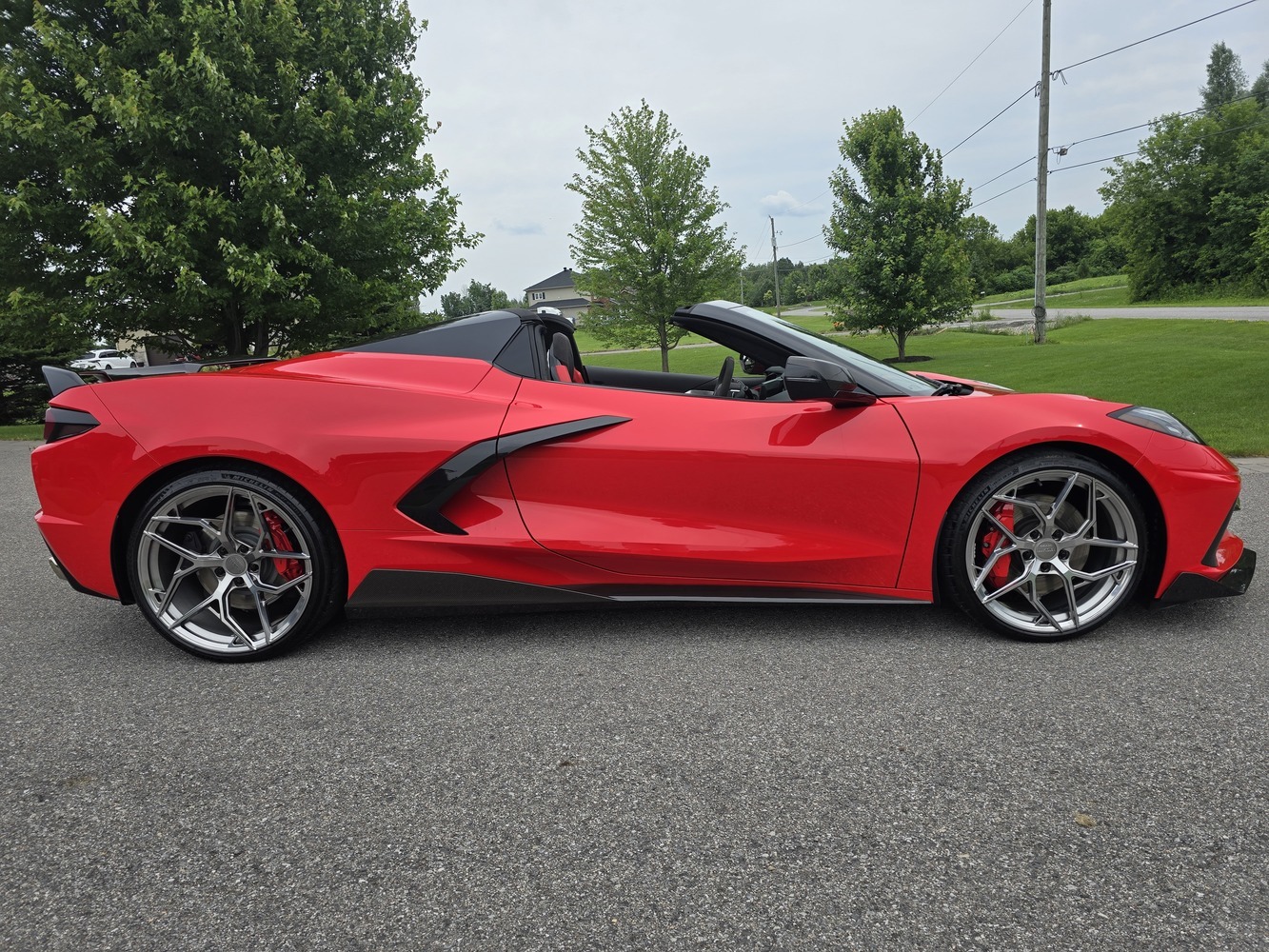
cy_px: 476
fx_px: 843
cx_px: 634
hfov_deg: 73.9
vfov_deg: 58.9
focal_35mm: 23
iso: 12
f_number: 1.7
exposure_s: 1/458
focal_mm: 6.3
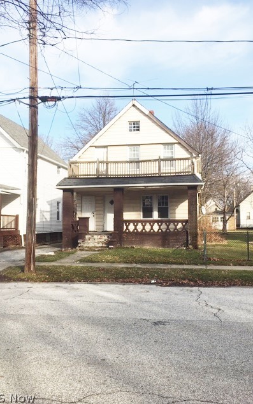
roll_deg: -0.3
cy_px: 203
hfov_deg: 40.6
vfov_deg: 61.2
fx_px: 342
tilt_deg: +4.5
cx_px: 131
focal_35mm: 31
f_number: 2.2
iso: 25
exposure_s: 1/1026
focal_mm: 4.15
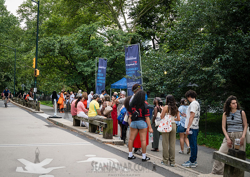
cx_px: 117
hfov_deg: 41.3
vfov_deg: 29.8
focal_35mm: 47
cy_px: 88
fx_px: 332
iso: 640
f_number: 4.5
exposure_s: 1/320
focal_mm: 45
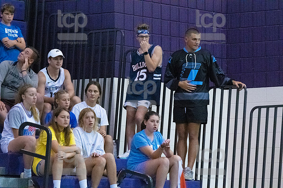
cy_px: 94
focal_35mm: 262
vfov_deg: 5.2
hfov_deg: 7.9
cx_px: 142
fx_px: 2058
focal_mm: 175
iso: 10000
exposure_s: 1/800
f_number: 4.5
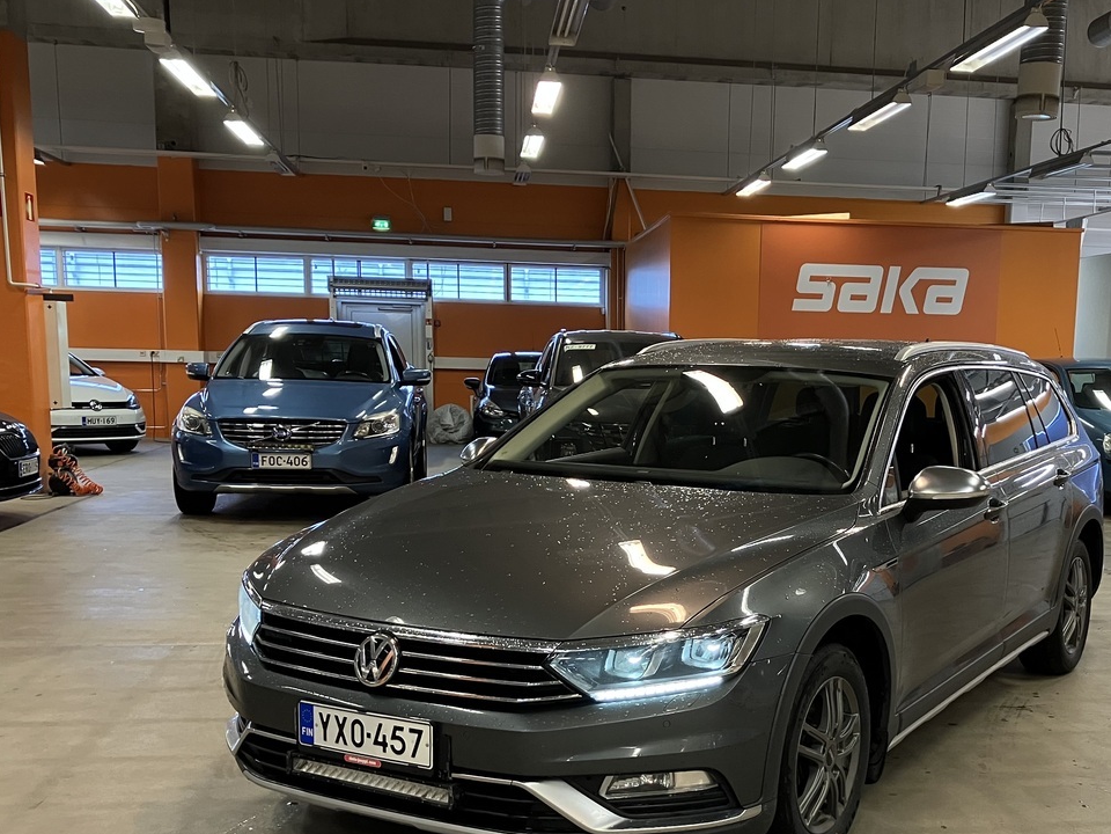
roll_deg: -0.8
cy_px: 597
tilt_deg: -9.6
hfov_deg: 44.3
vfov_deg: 33.8
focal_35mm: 42
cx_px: 718
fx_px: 1348
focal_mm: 3.99
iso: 125
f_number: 1.8
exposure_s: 1/50
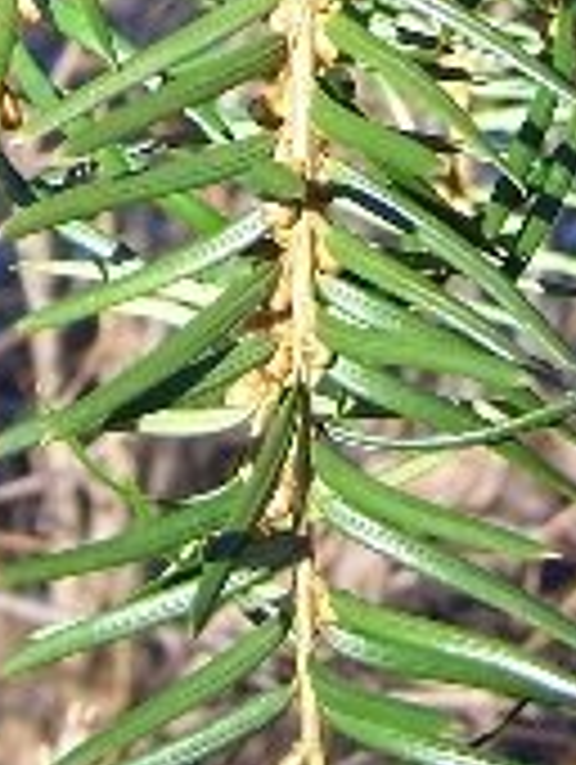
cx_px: 266
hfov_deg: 10.0
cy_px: -502
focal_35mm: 149
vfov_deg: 12.4
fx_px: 3297
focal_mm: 6.3
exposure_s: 1/160
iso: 80
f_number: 2.8
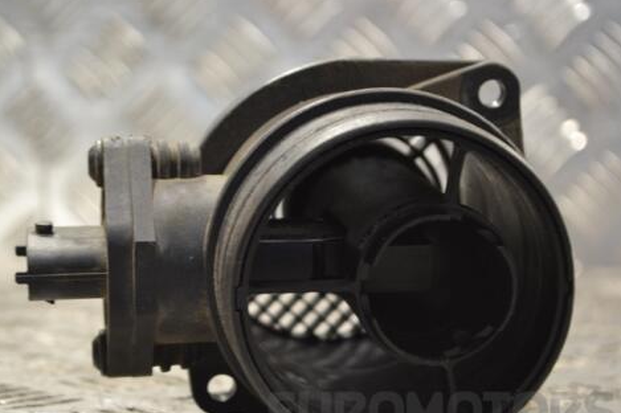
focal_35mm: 106
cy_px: 236
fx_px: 1821
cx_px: 244
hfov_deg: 19.3
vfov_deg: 12.9
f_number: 5.6
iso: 560
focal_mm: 55
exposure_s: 1/30
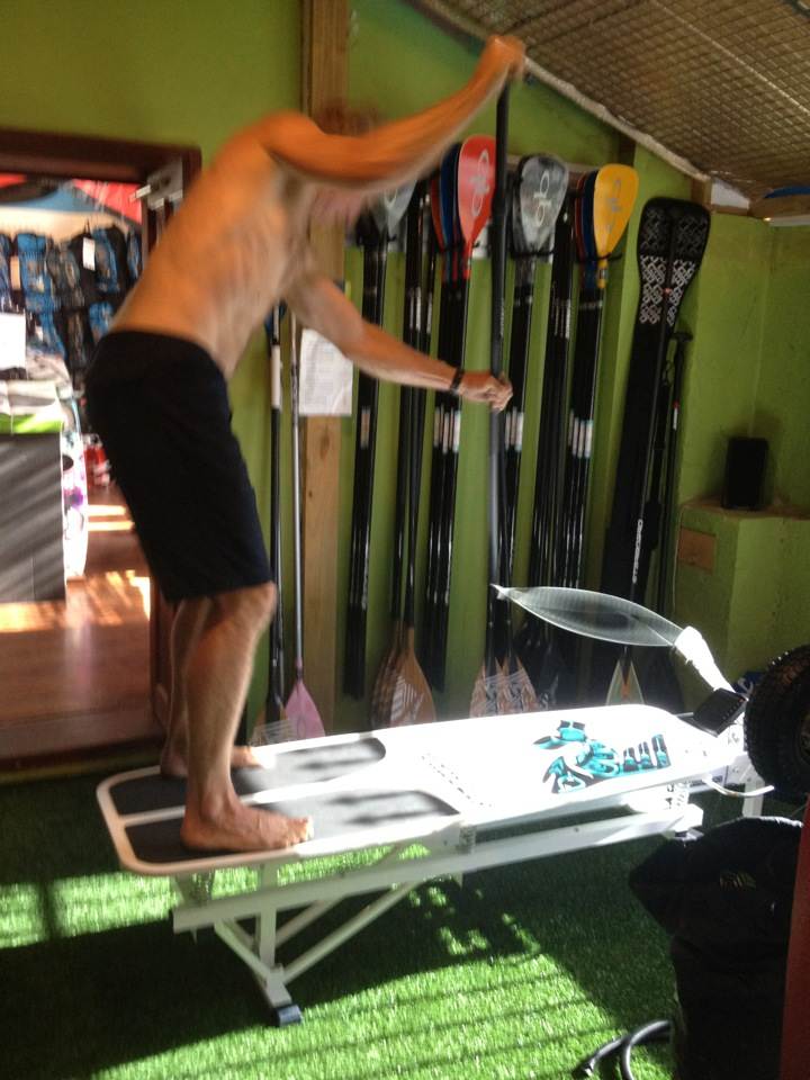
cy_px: 540
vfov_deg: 52.6
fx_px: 1092
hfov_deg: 40.7
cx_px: 405
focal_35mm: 35
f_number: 2.4
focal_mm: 4.28
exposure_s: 1/20
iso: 160
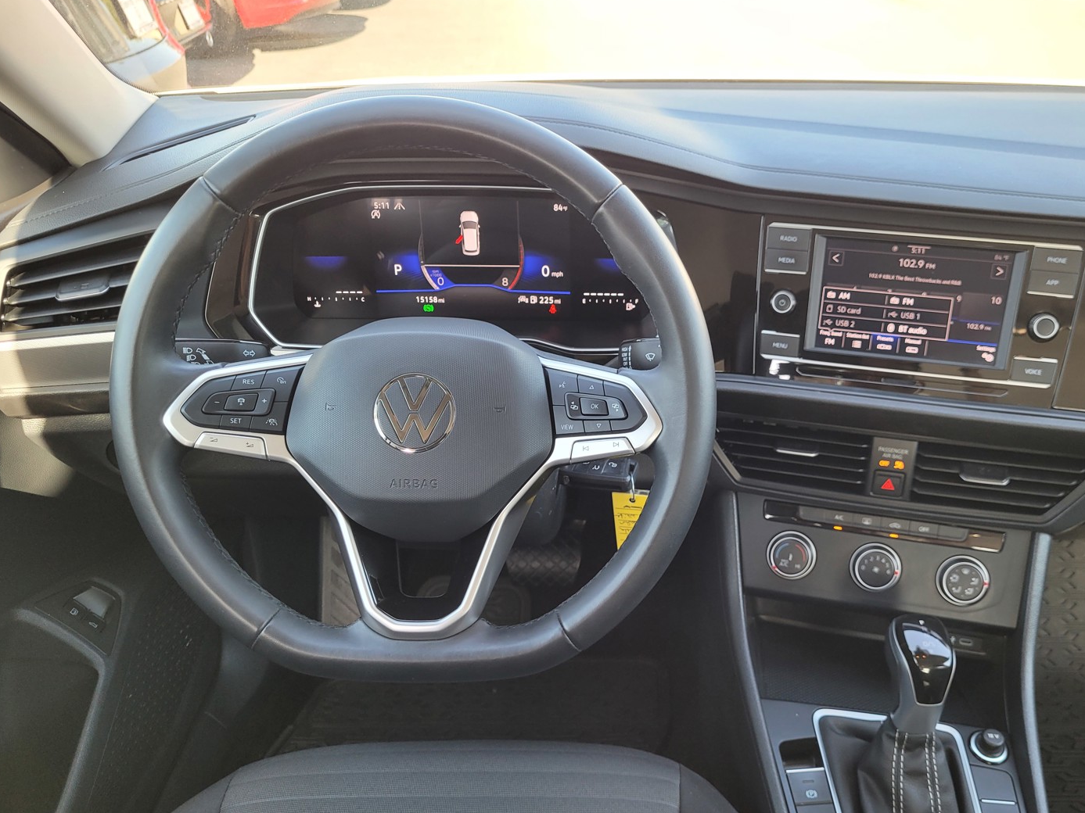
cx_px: 619
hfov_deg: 59.7
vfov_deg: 46.7
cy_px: 457
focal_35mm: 30
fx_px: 940
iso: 80
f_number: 1.8
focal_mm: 5.4
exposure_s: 1/120
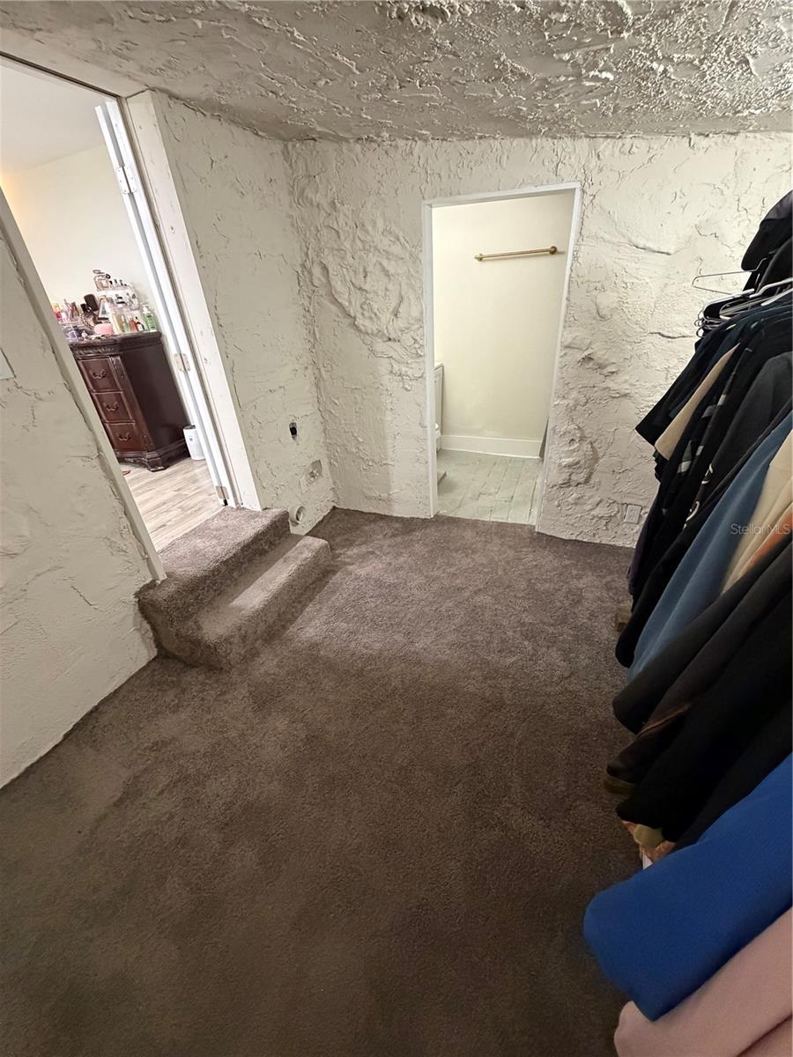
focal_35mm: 14
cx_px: 396
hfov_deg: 85.7
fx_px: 428
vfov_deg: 102.1
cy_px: 528
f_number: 2.2
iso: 800
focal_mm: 2.22
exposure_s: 1/60
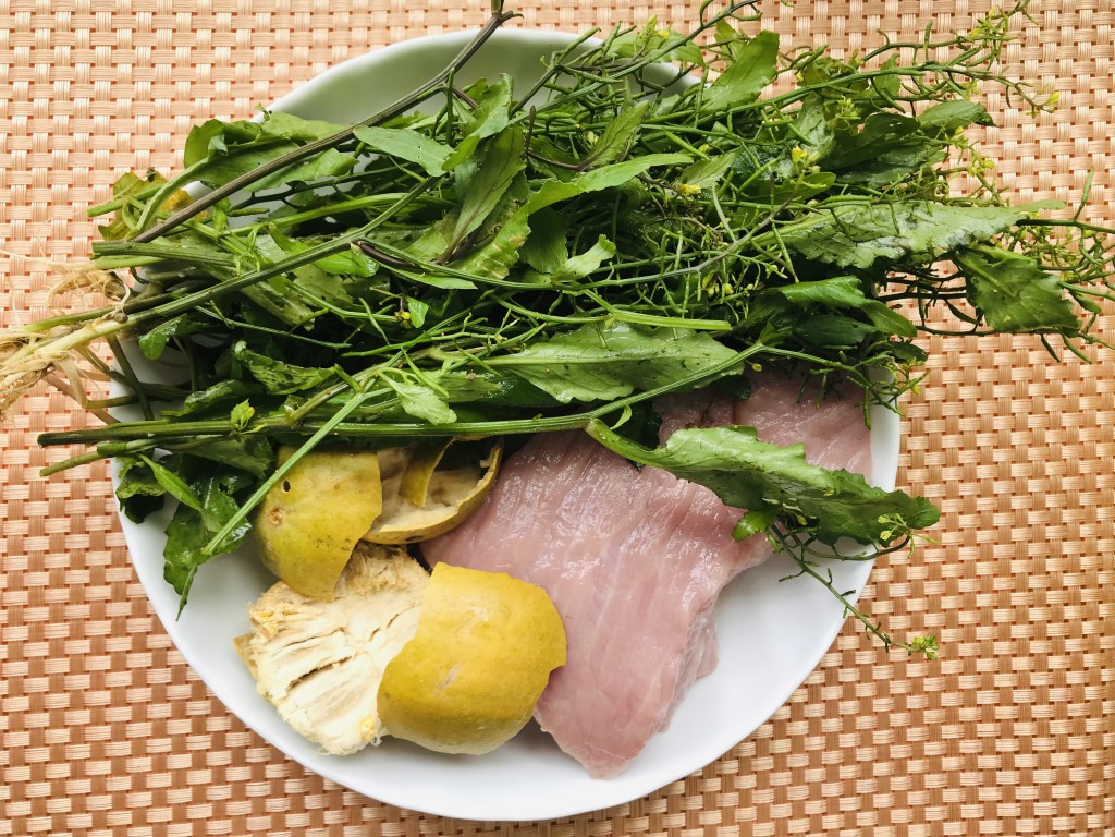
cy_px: 418
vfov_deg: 49.7
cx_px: 558
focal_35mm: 28
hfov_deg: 63.4
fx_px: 902
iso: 20
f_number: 1.8
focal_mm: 3.99
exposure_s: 1/184
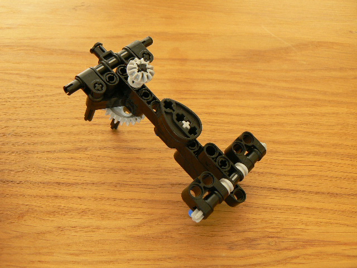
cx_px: 178
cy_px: 134
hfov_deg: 51.4
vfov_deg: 39.7
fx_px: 371
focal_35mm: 36
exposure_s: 1
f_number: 3.6
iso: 100
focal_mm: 6
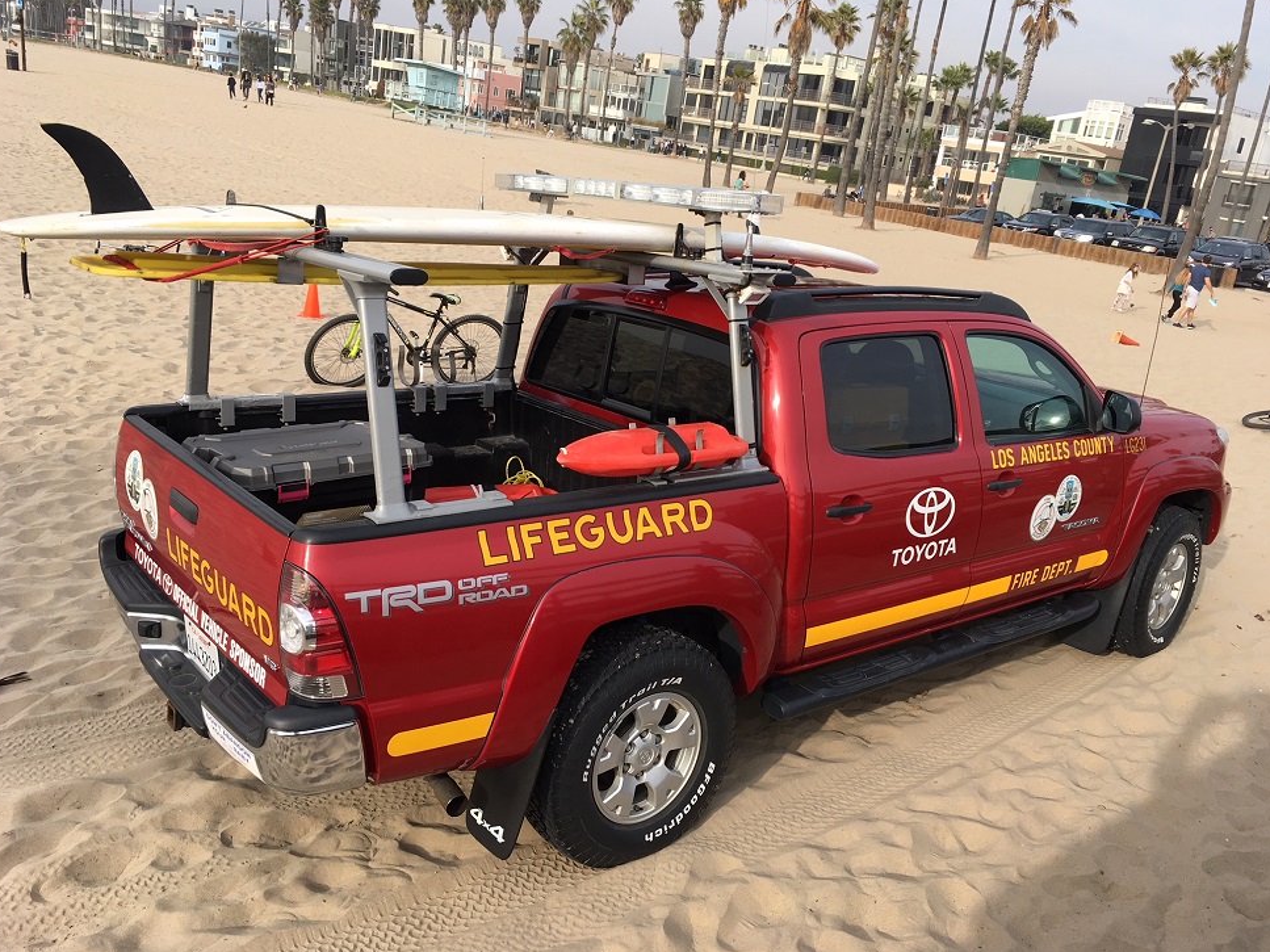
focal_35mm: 30
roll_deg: -9.1
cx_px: 617
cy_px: 483
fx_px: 1101
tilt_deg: -18.8
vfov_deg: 46.8
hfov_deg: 60.0
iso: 25
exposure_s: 1/615
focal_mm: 4.15
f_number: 2.2
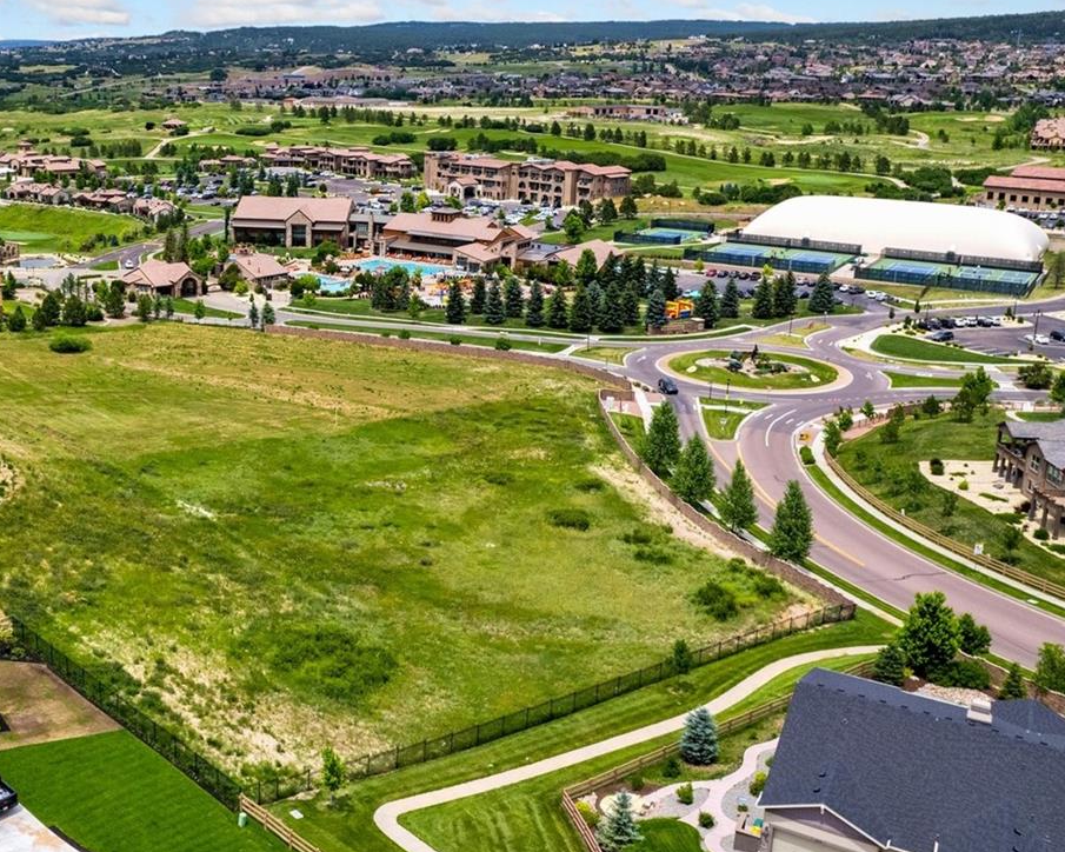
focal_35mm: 37
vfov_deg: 39.9
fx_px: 1166
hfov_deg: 46.8
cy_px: 324
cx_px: 231
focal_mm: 8.38
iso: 100
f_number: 2.8
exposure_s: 1/2500
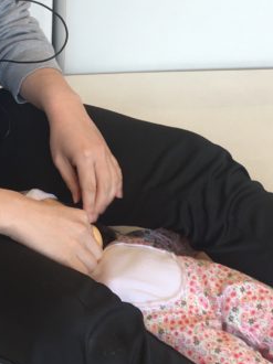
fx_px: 927
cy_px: 73
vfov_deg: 22.0
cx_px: 34
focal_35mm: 88
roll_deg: -2.3
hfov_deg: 16.6
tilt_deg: -30.3
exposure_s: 1/60
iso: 32
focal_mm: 4.15
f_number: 2.2
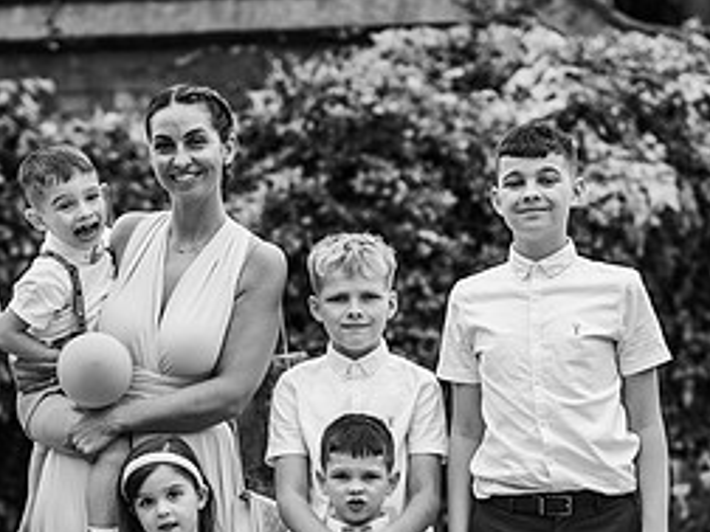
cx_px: 293
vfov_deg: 7.9
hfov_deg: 10.5
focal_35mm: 188
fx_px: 3856
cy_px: 484
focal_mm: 85
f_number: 2.2
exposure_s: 1/800
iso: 100
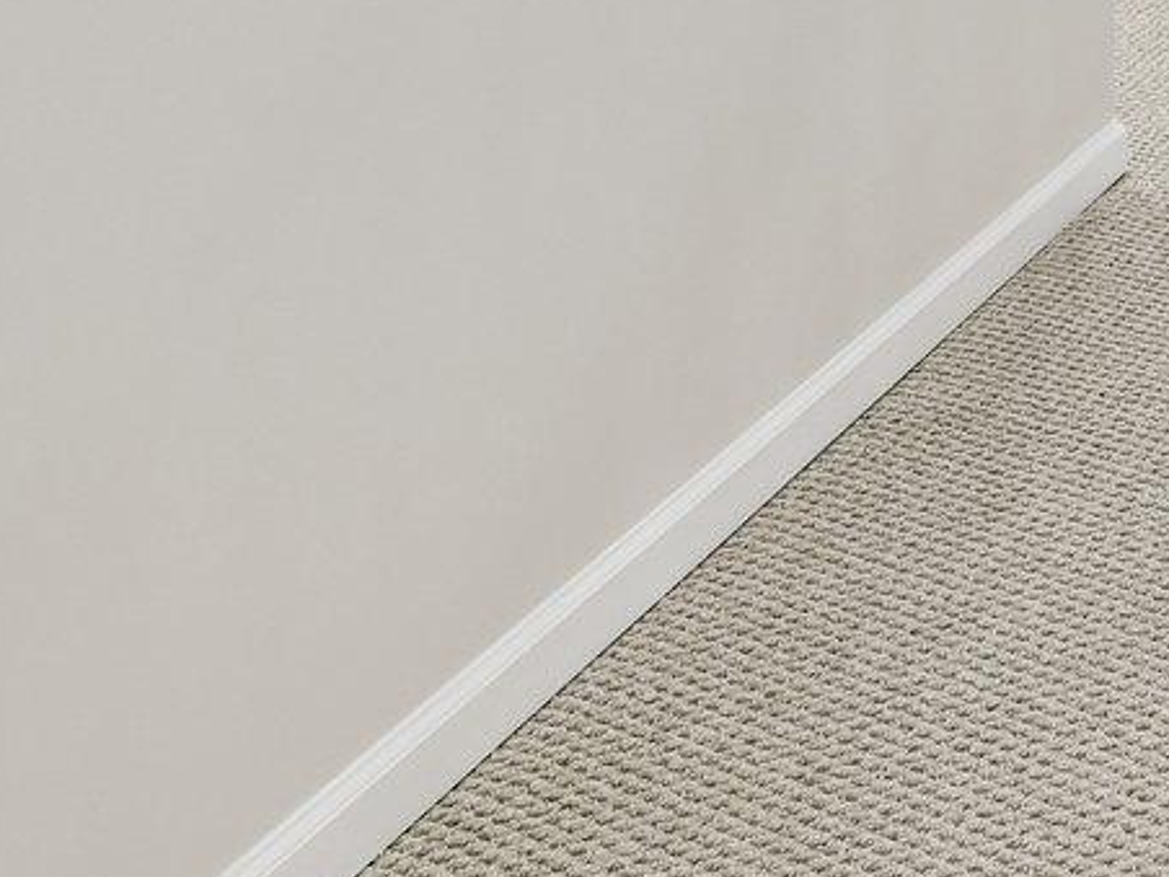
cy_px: -609
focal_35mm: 61
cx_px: 2012
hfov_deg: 22.1
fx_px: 2060
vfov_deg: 19.3
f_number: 8
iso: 360
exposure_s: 1/15
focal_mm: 14
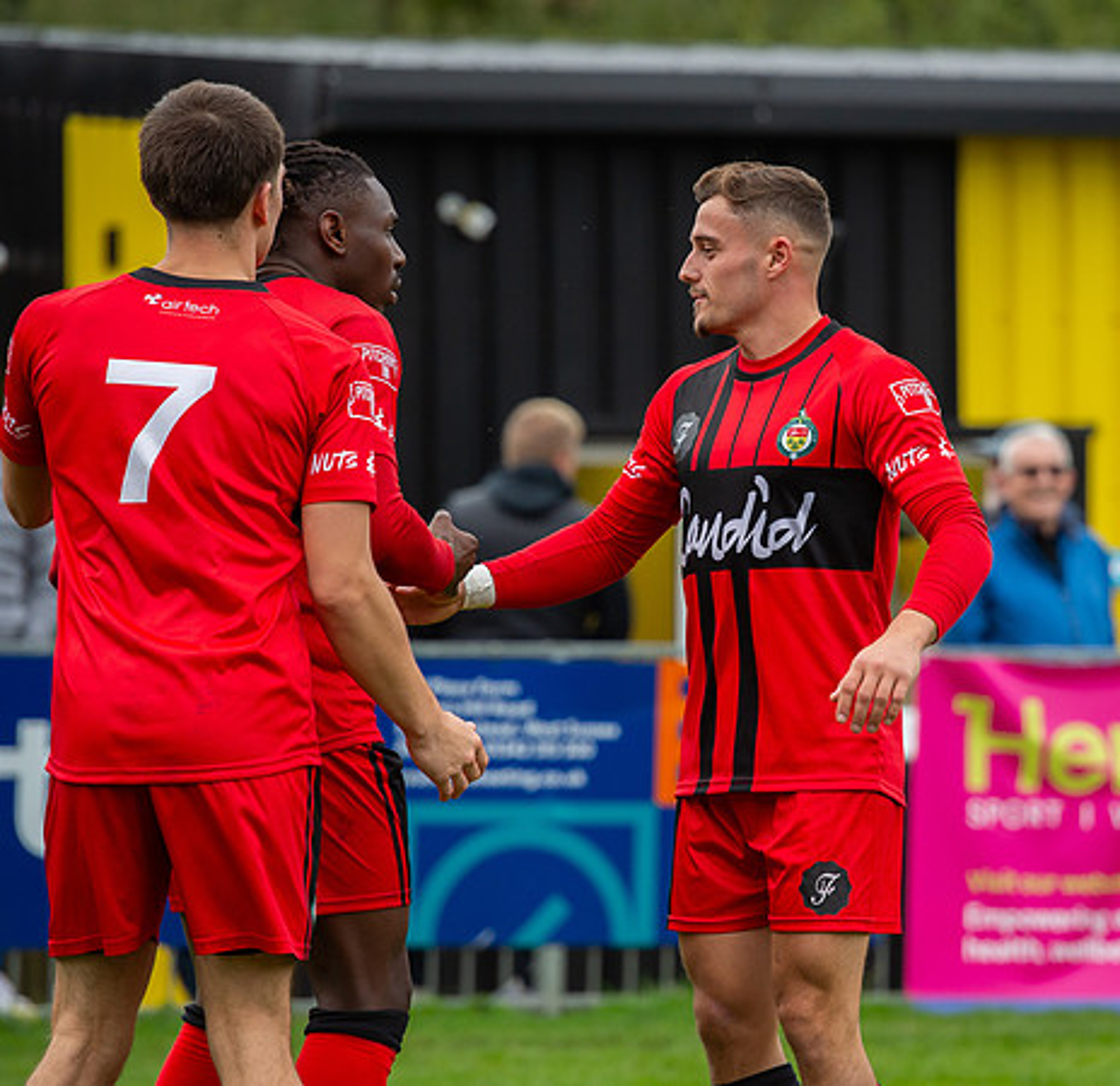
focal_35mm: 260
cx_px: 785
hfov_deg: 6.8
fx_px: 9377
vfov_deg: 6.6
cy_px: 503
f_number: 4.5
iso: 800
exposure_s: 1/1250
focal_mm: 185
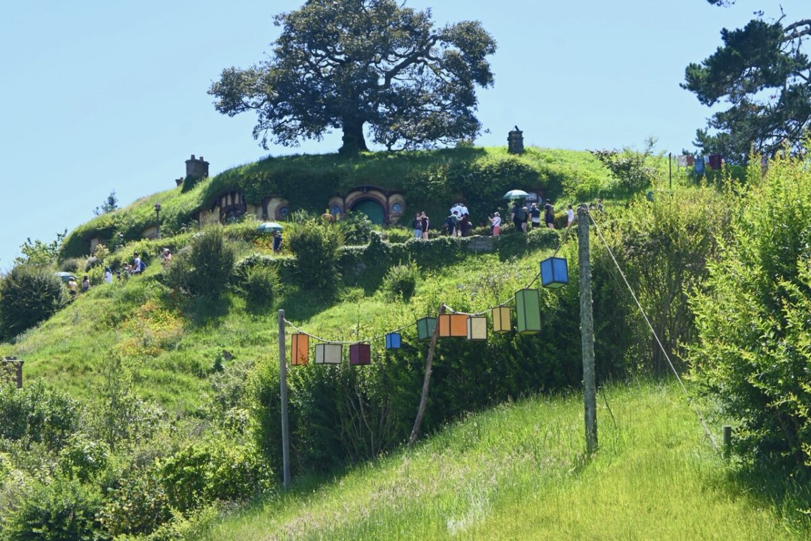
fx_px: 1689
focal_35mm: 75
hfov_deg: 27.0
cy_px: 270
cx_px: 406
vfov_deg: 18.2
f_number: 6.3
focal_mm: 50
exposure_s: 1/250
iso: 125
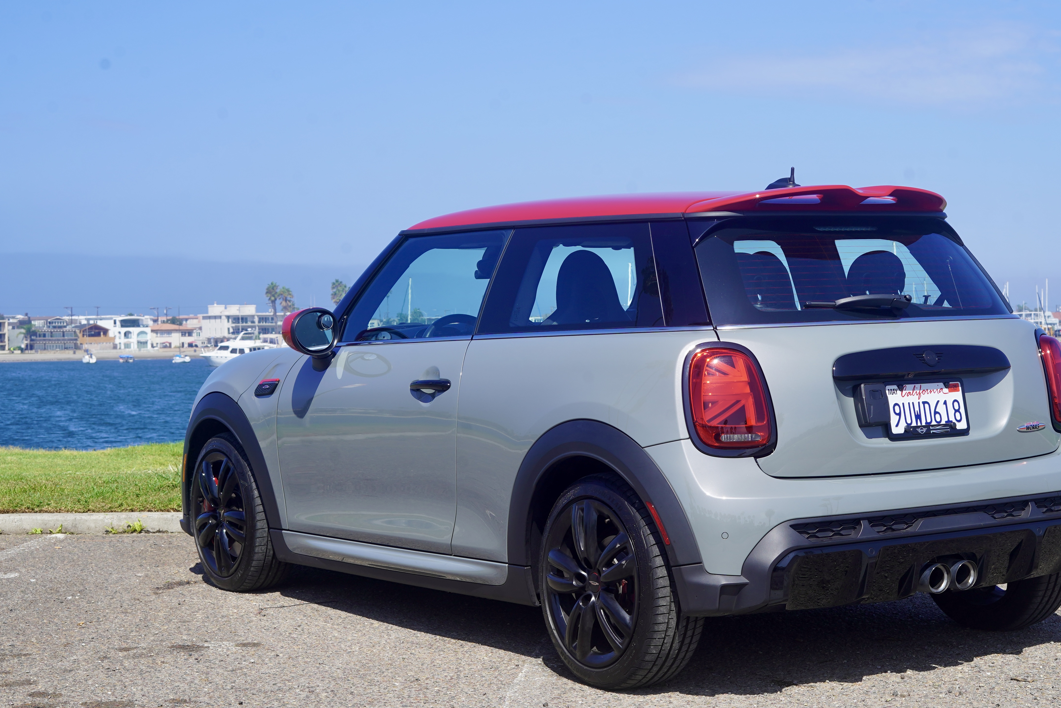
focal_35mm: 69
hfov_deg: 29.1
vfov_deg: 19.7
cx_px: 655
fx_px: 2033
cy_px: 369
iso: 100
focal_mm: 50
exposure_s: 1/160
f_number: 10
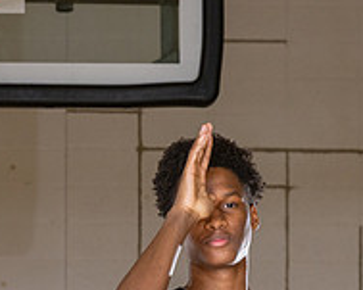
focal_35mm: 284
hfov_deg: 6.8
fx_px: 3050
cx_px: 108
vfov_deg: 5.4
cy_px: 320
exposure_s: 1/100
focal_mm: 72
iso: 400
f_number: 7.1
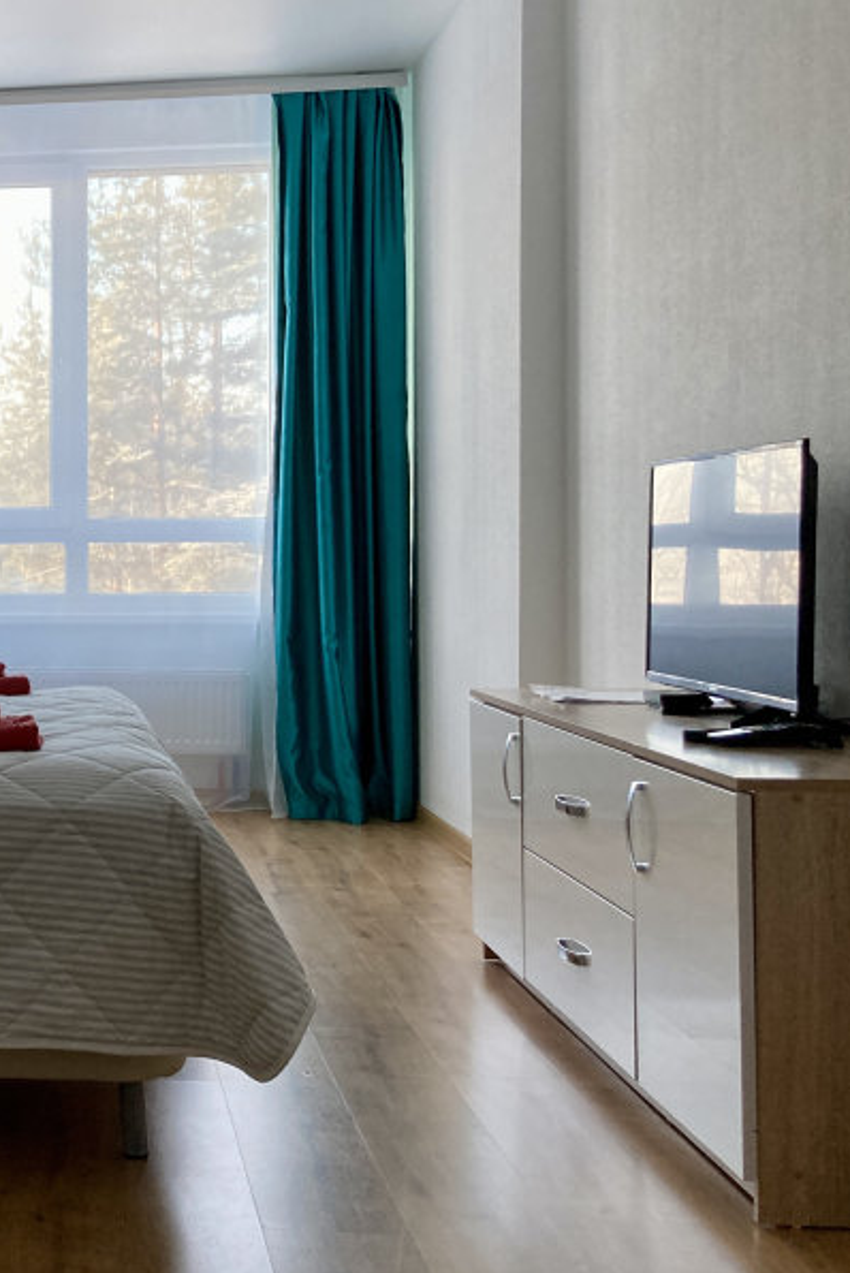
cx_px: -229
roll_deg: +0.8
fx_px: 1769
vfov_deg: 39.6
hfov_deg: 24.0
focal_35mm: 50
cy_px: 596
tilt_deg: -1.6
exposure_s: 1/66
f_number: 1.8
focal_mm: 3.99
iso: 80
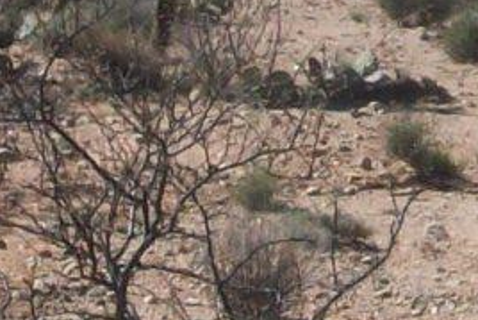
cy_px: -436
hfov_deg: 7.5
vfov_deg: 5.0
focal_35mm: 270
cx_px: 710
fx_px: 3587
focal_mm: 5.7
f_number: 5.5
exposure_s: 1/407
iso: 64
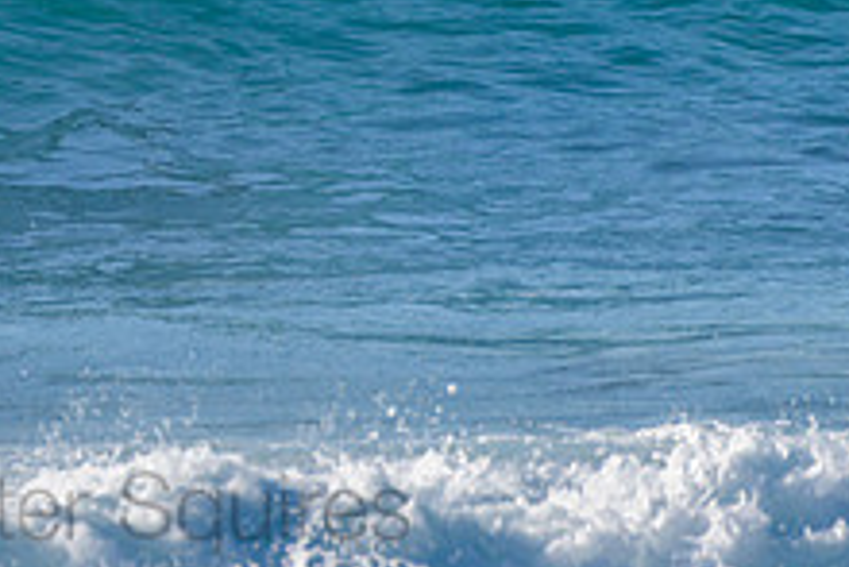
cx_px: 36
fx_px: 38087
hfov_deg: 1.3
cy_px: -226
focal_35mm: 1614
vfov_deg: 0.9
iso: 180
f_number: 5.6
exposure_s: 1/2000
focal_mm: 500
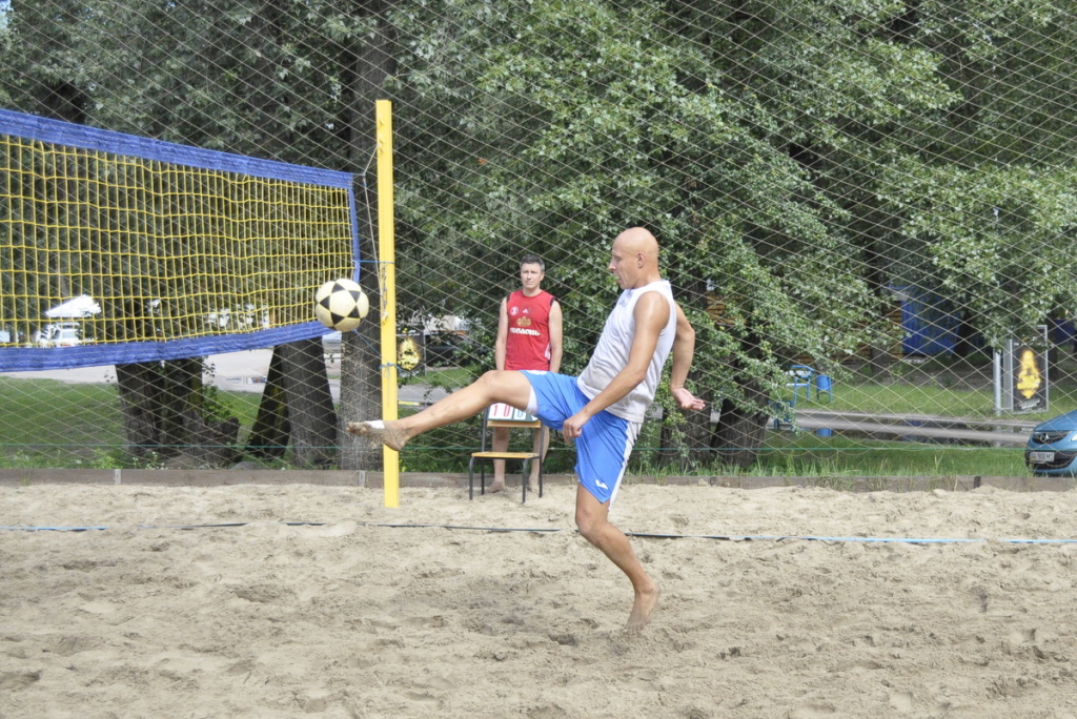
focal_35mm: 42
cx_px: 538
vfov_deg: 31.9
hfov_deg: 46.4
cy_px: 360
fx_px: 1257
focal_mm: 28
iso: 2000
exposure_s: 1/3200
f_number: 5
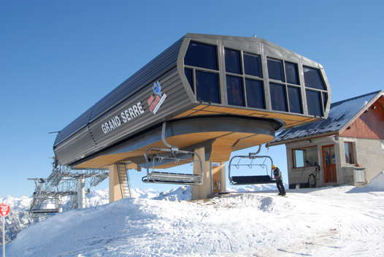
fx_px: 384
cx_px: 192
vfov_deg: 37.0
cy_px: 128
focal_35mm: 36
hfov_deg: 53.1
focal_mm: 24
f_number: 9
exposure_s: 1/160
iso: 100
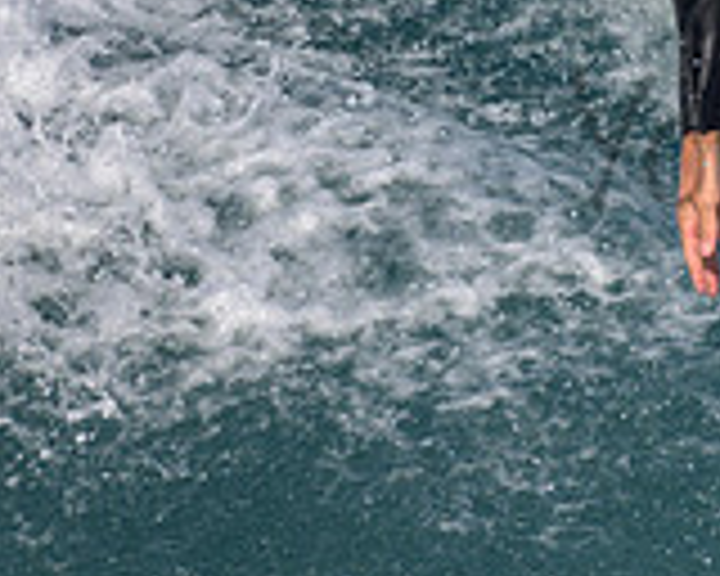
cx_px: 742
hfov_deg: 0.9
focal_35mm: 2081
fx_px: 44344
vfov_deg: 0.7
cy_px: 139
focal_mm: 500
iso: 140
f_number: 5.6
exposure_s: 1/2000
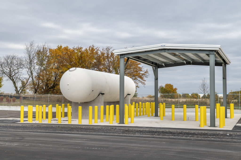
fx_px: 321
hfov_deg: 41.1
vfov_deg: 28.0
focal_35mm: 48
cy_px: 80
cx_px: 120
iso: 100
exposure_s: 1/200
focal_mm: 48
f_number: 10
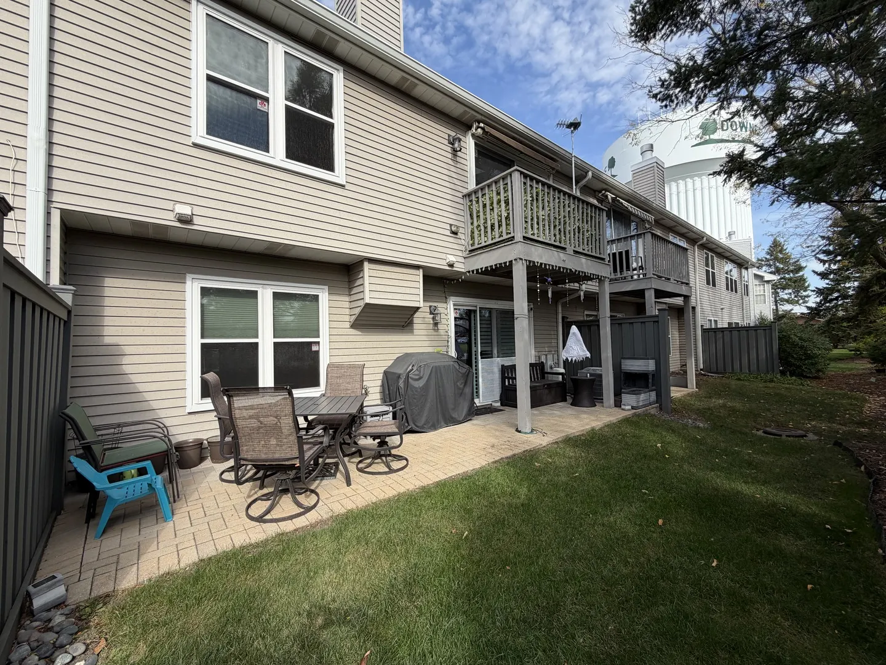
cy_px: 332
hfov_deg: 102.1
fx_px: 358
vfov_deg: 85.7
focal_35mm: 14
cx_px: 443
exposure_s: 1/770
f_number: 2.2
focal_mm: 2.22
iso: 32
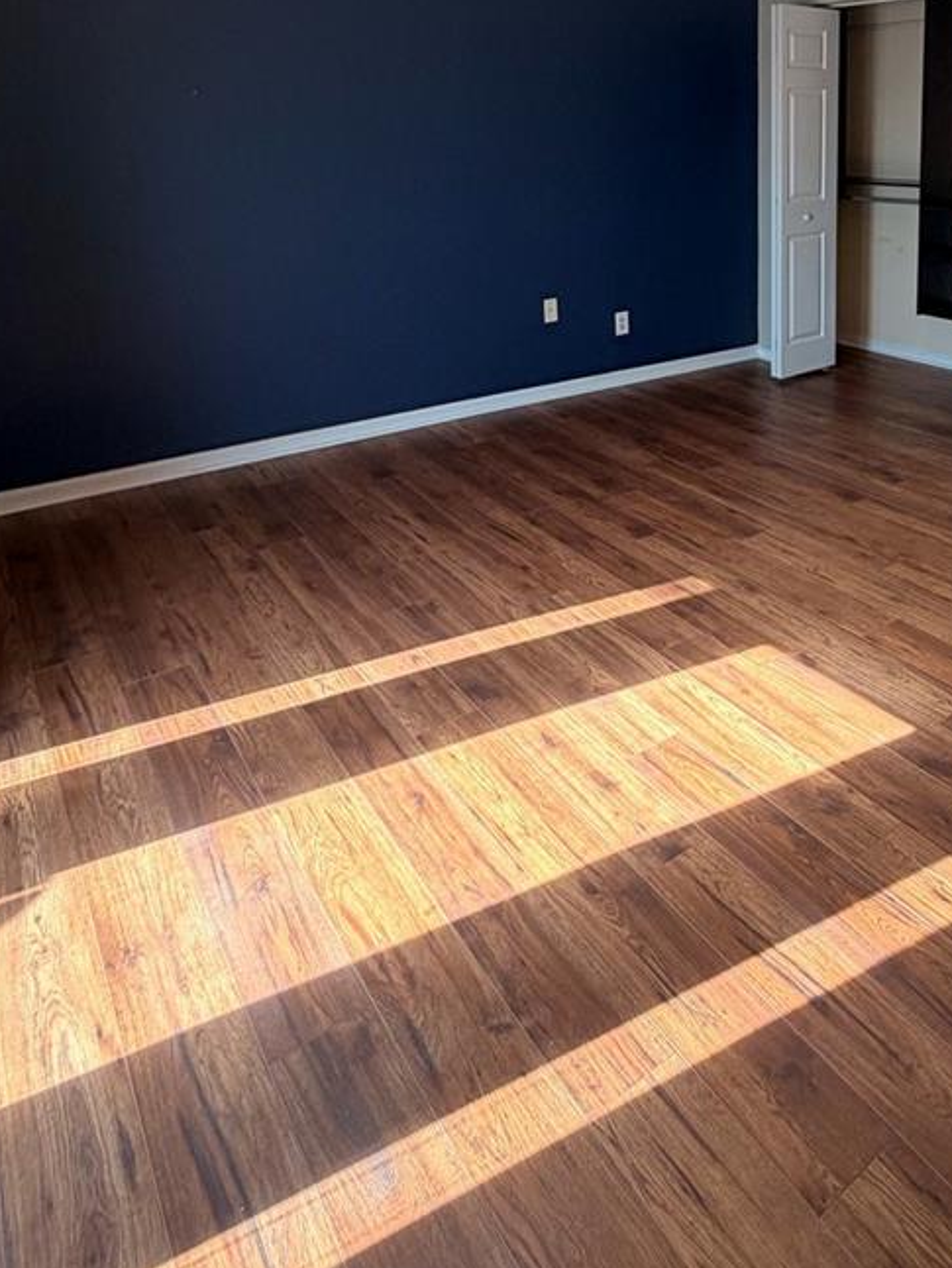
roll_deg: +0.2
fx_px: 953
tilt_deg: -9.2
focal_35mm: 26
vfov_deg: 62.6
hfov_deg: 50.5
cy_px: 289
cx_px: 732
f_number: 2.2
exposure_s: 1/120
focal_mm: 2.22
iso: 100
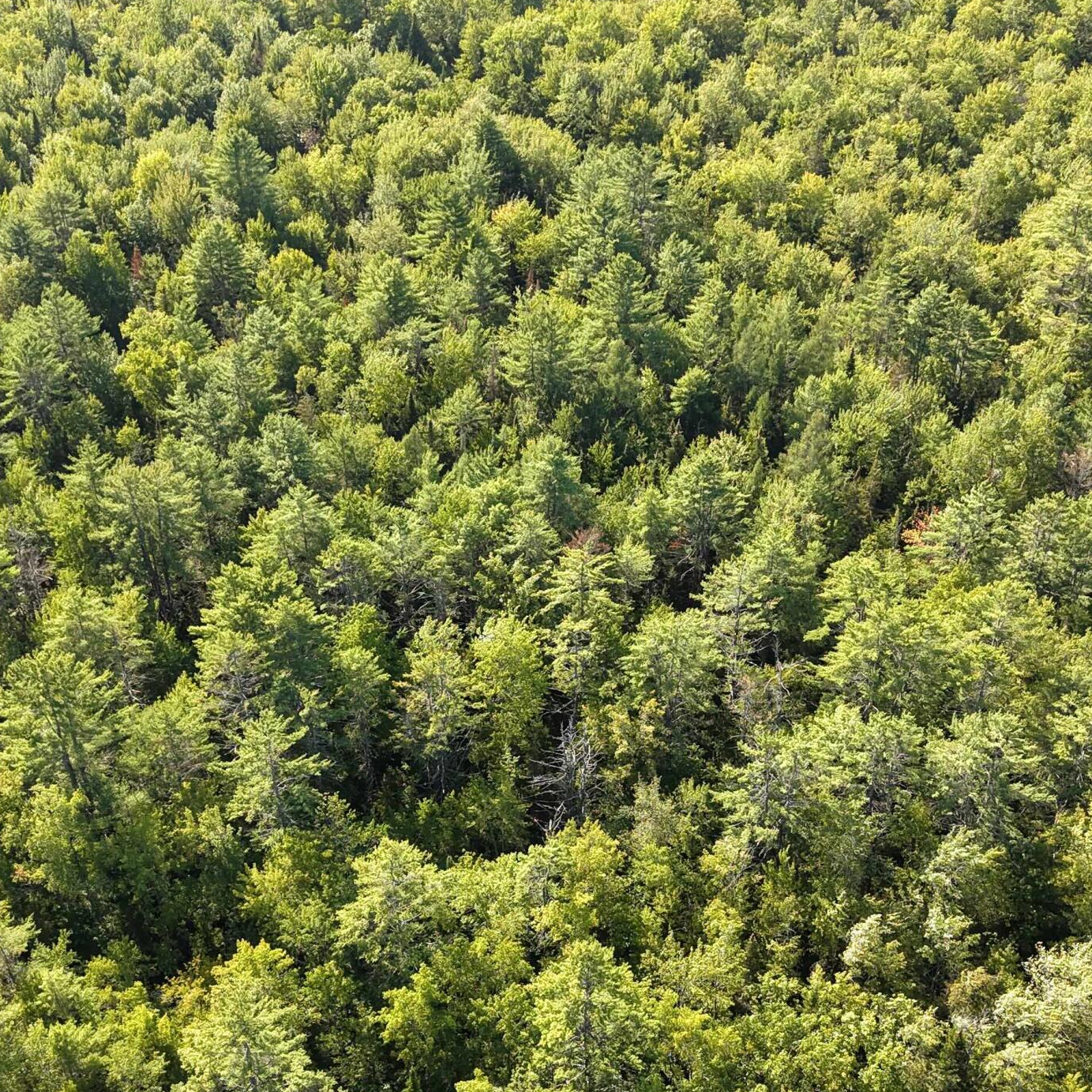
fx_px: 1642
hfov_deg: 36.8
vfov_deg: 36.1
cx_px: 580
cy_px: 789
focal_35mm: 46
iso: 100
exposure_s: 1/640
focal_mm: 8.67
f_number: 1.8
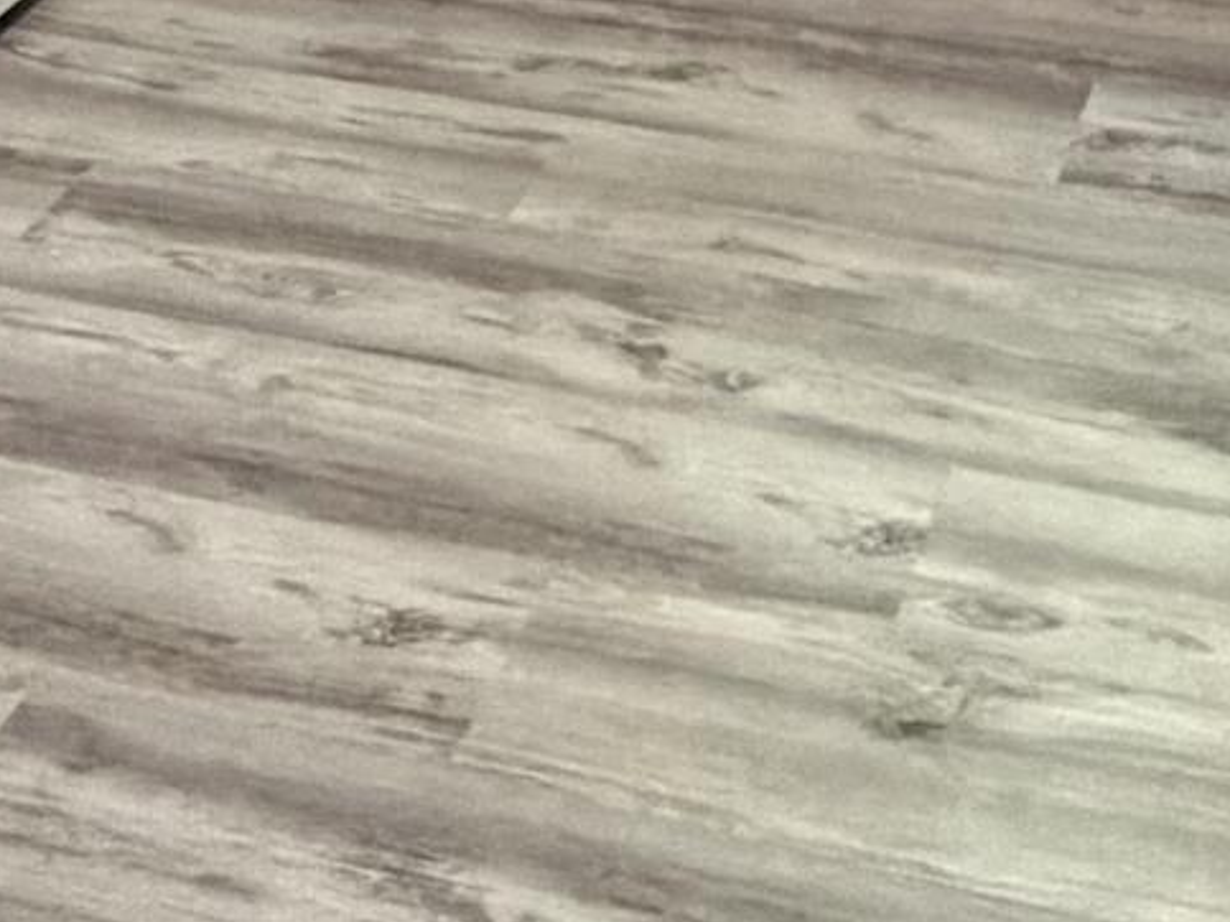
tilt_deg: -11.7
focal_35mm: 89
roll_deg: +0.1
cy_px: -741
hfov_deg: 22.0
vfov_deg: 14.6
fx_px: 3162
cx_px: 581
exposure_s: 1/60
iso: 640
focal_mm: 2.22
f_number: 2.2
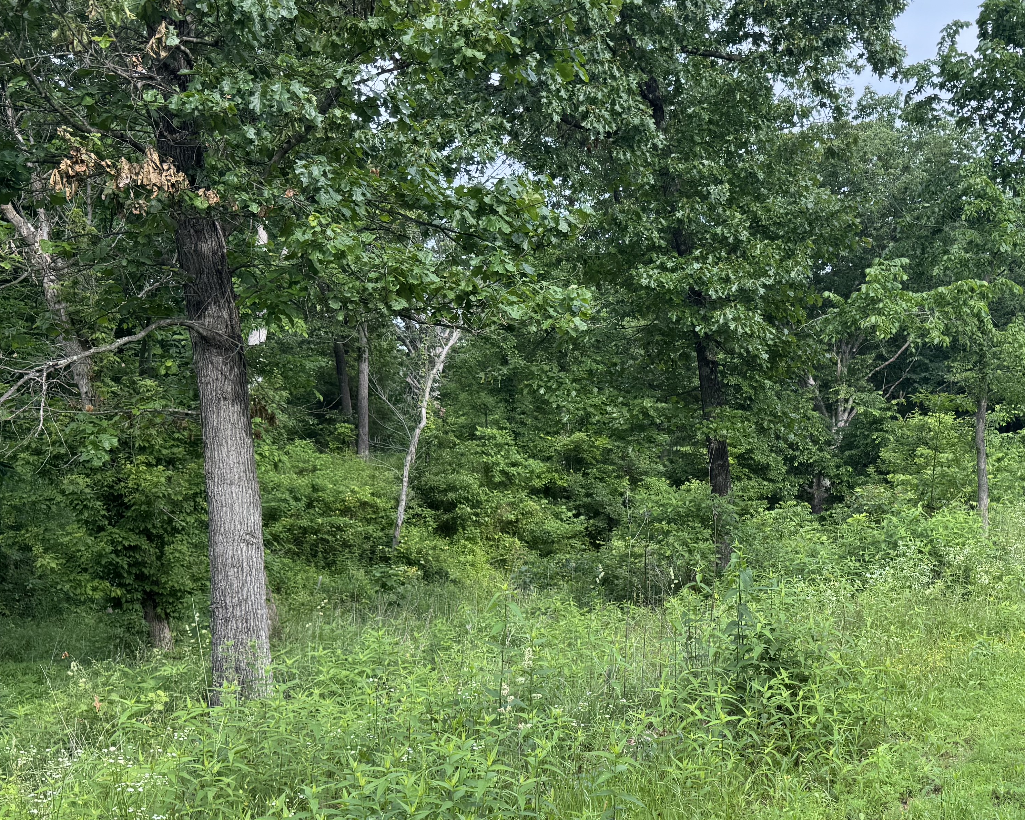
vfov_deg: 33.2
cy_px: 539
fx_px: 1365
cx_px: 778
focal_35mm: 45
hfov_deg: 39.9
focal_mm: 6.76
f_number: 1.78
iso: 80
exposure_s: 1/782
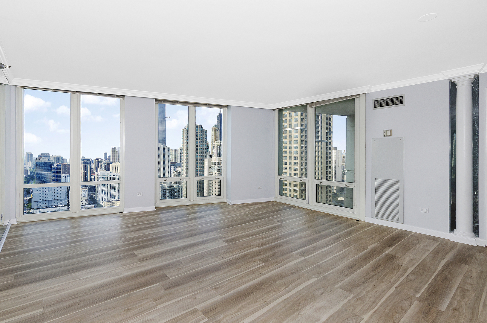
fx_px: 223
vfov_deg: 71.8
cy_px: 162
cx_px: 244
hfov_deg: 95.1
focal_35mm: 16
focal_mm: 11
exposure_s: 1/125
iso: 200
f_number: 7.1
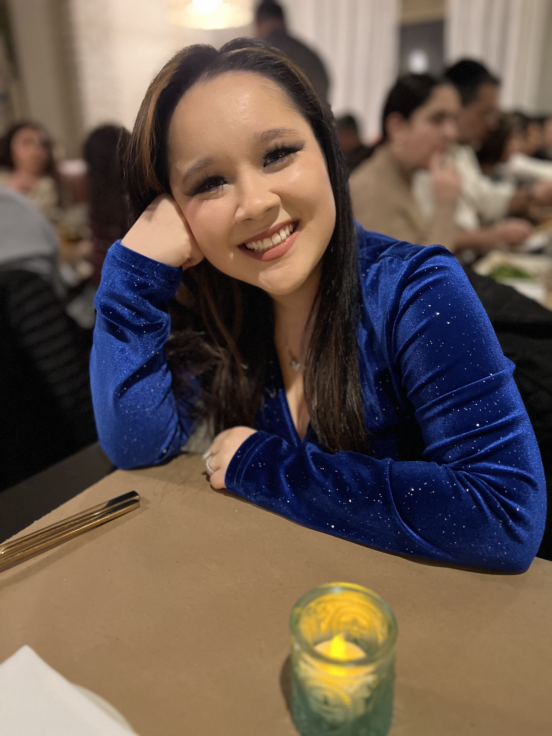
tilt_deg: -21.2
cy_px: 368
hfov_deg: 53.1
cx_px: 276
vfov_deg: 67.3
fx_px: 553
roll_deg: +2.7
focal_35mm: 26
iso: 800
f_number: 1.5
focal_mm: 5.7
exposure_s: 1/30
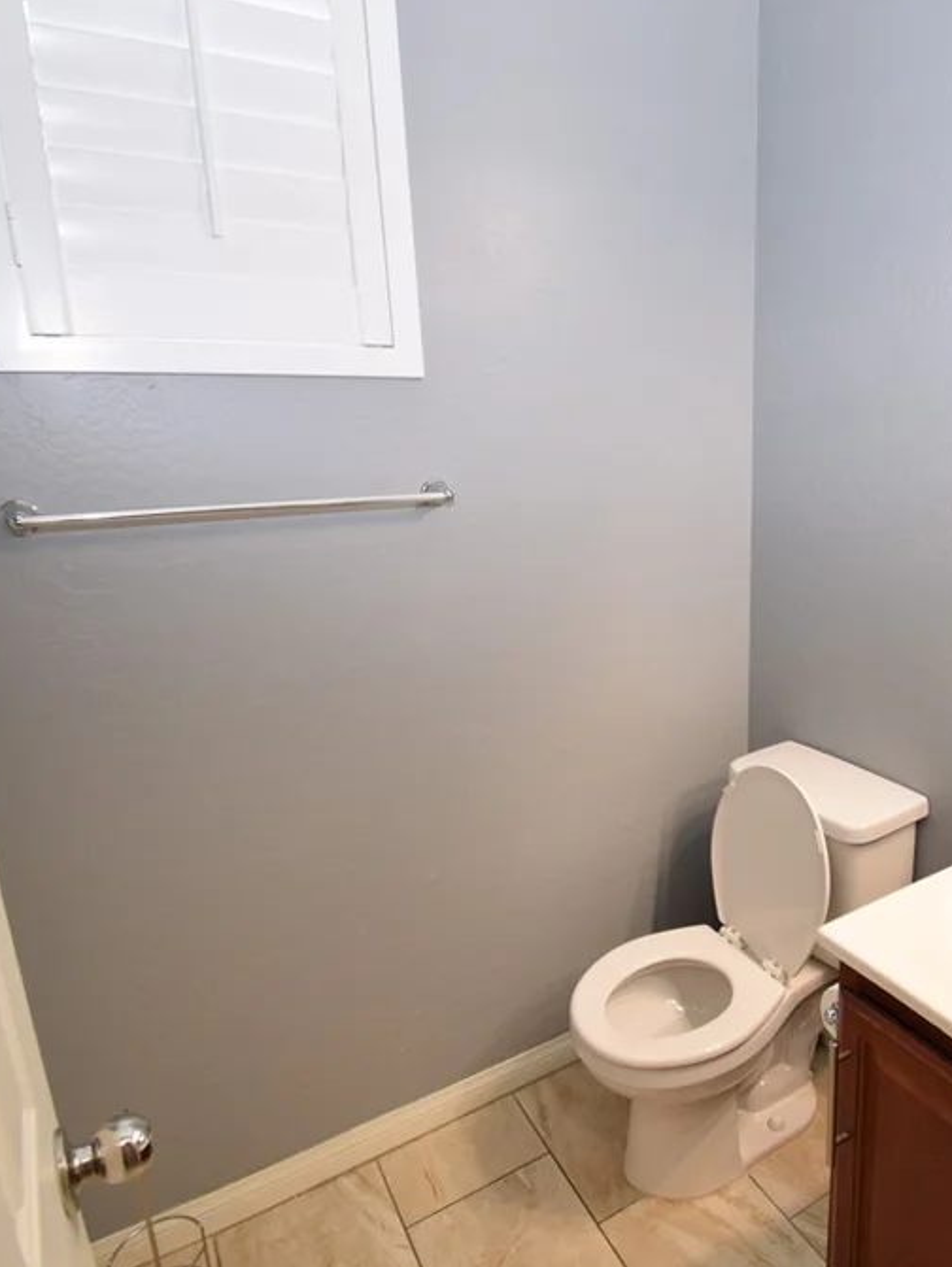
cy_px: 628
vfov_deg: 76.4
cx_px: 672
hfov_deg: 59.0
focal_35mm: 22
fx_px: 806
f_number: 5.6
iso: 400
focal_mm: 10
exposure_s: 1/30
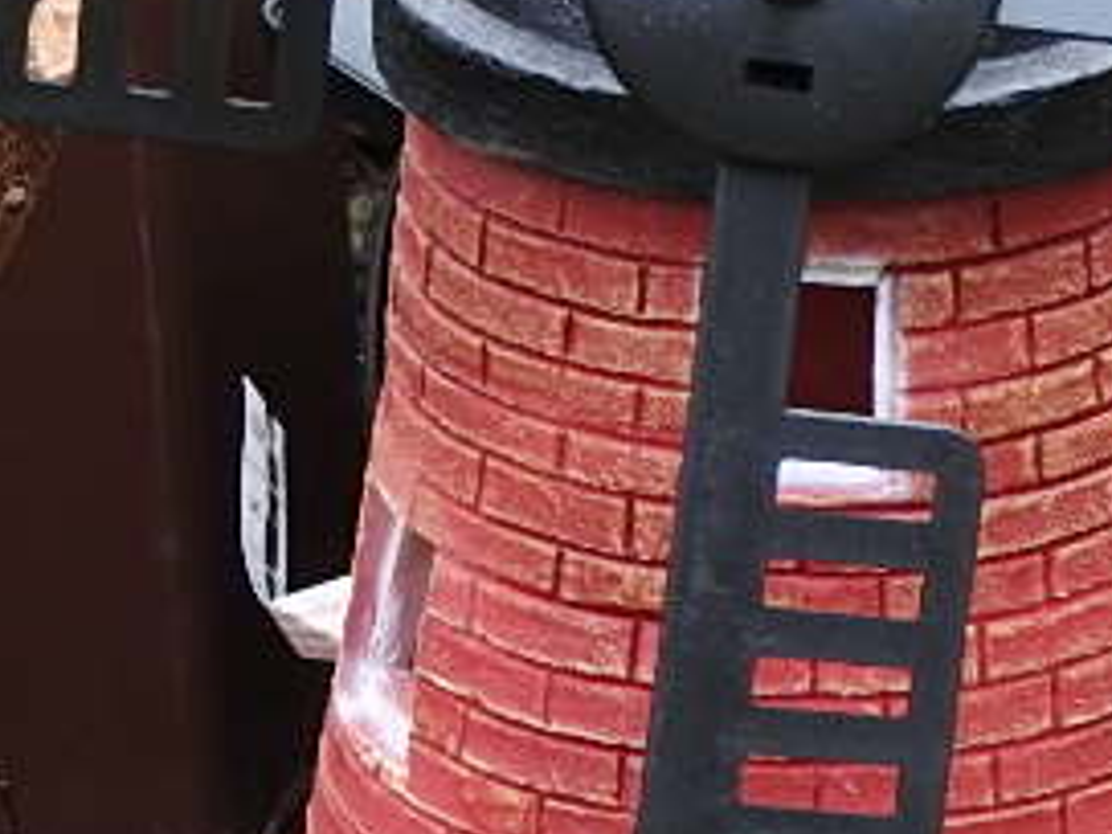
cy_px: 462
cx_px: 1304
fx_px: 8513
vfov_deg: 5.6
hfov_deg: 7.4
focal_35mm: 265
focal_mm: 8.1
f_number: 4
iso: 100
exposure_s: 1/100
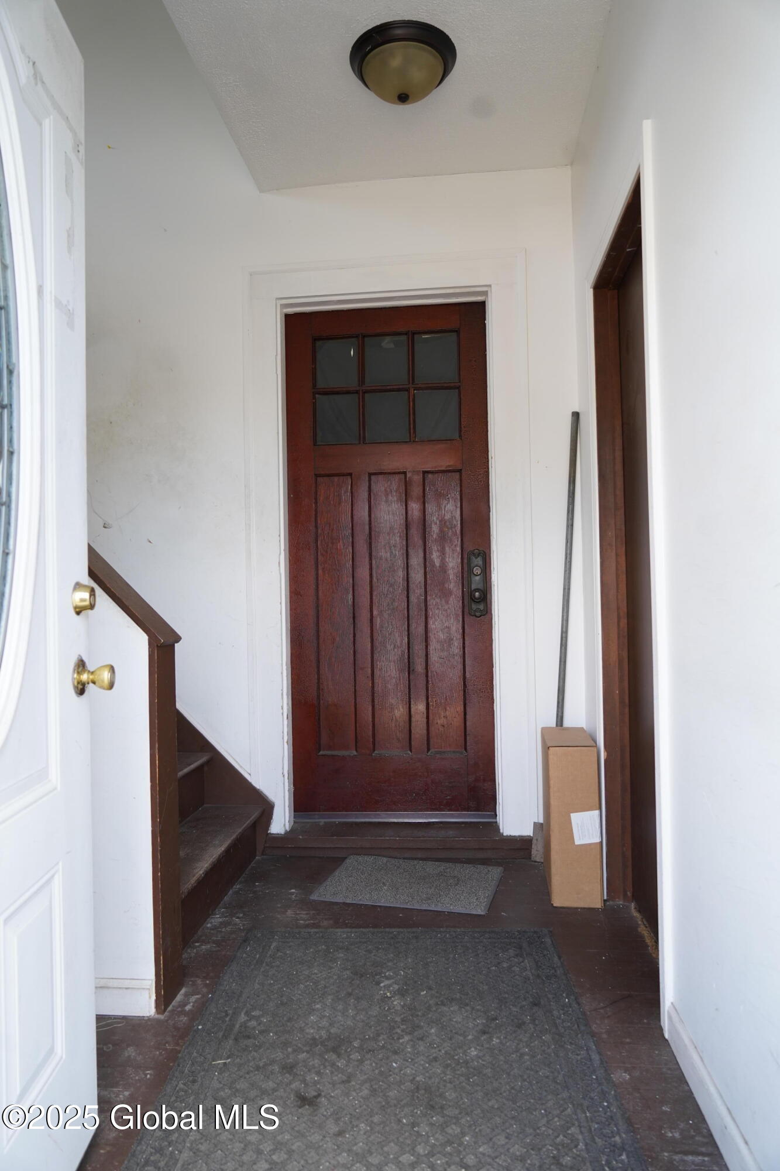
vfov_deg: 73.7
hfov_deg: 53.1
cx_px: 390
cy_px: 586
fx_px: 780
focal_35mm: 24
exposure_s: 1/160
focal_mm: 24
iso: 500
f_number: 4
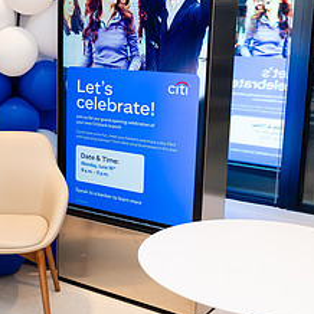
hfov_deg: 27.6
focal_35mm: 61
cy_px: 159
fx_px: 626
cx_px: 63
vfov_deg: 28.2
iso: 400
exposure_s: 1/160
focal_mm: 25.5
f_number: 3.2
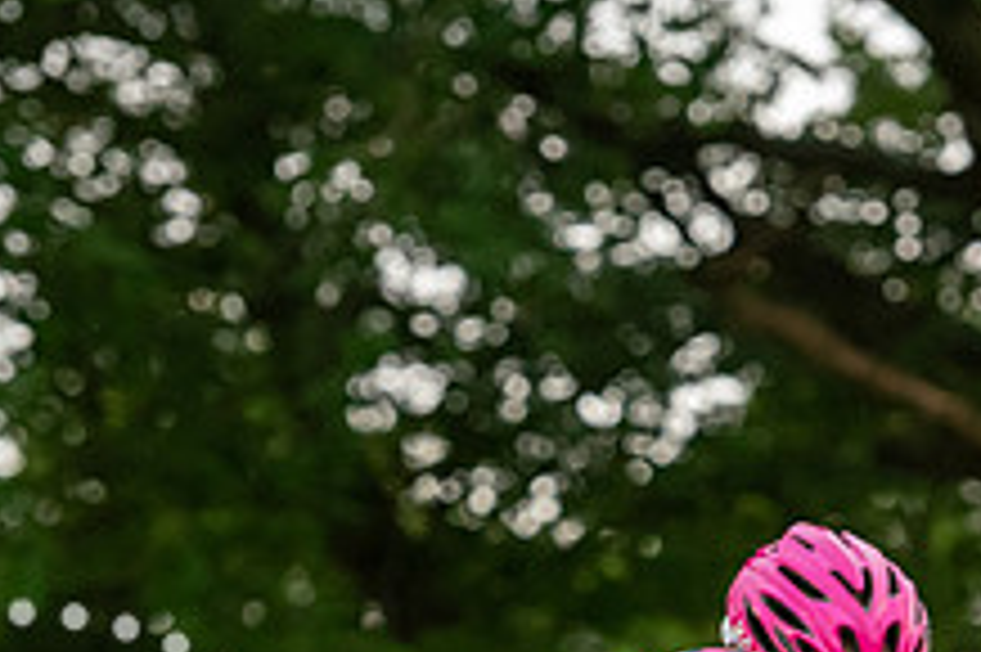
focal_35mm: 400
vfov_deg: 3.4
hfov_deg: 5.2
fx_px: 10891
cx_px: 720
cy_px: 794
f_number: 4
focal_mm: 150
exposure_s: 1/640
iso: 6400
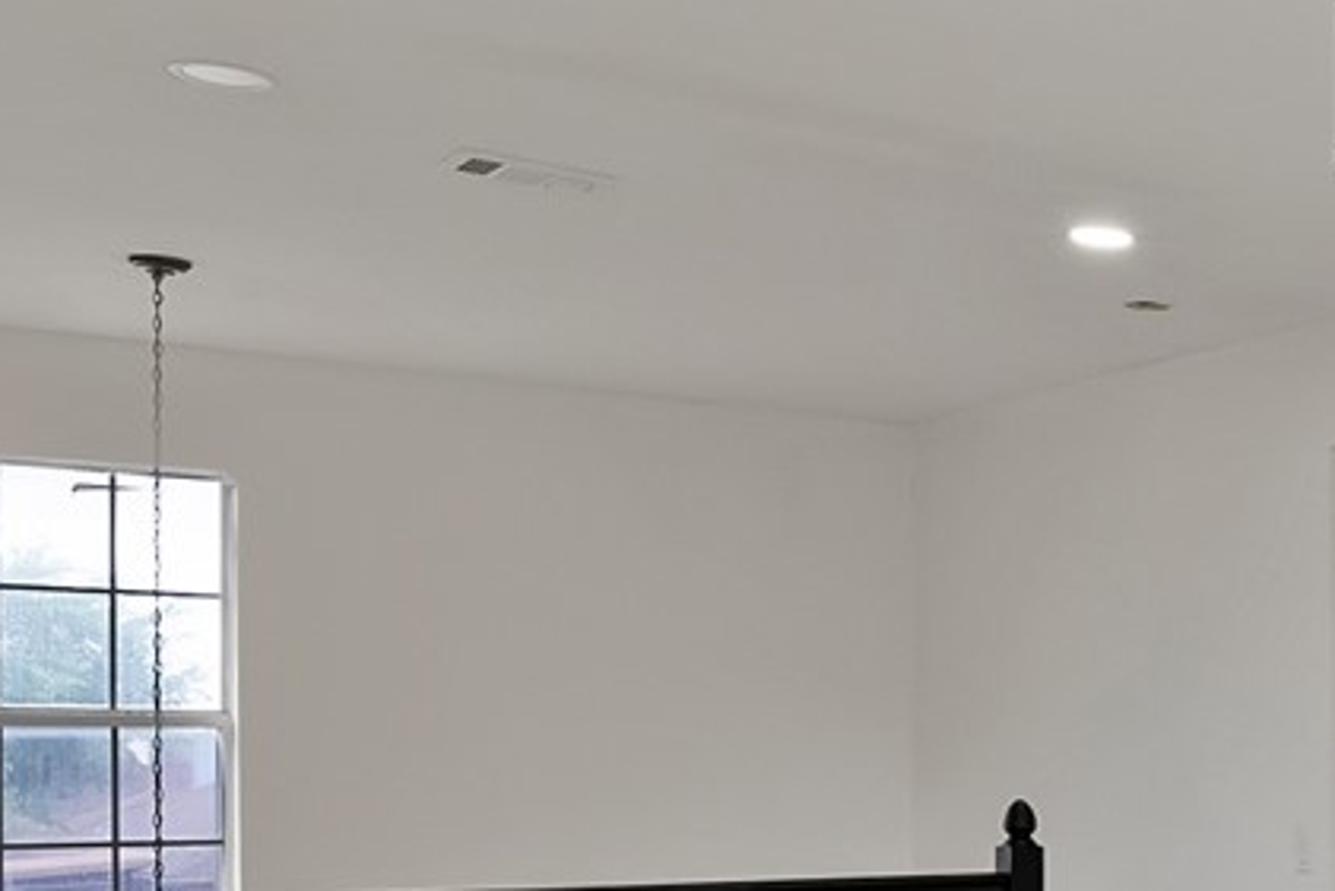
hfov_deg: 28.7
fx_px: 2114
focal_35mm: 57
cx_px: 1731
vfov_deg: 23.3
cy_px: 780
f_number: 9
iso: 640
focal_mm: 12
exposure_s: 1/2.5
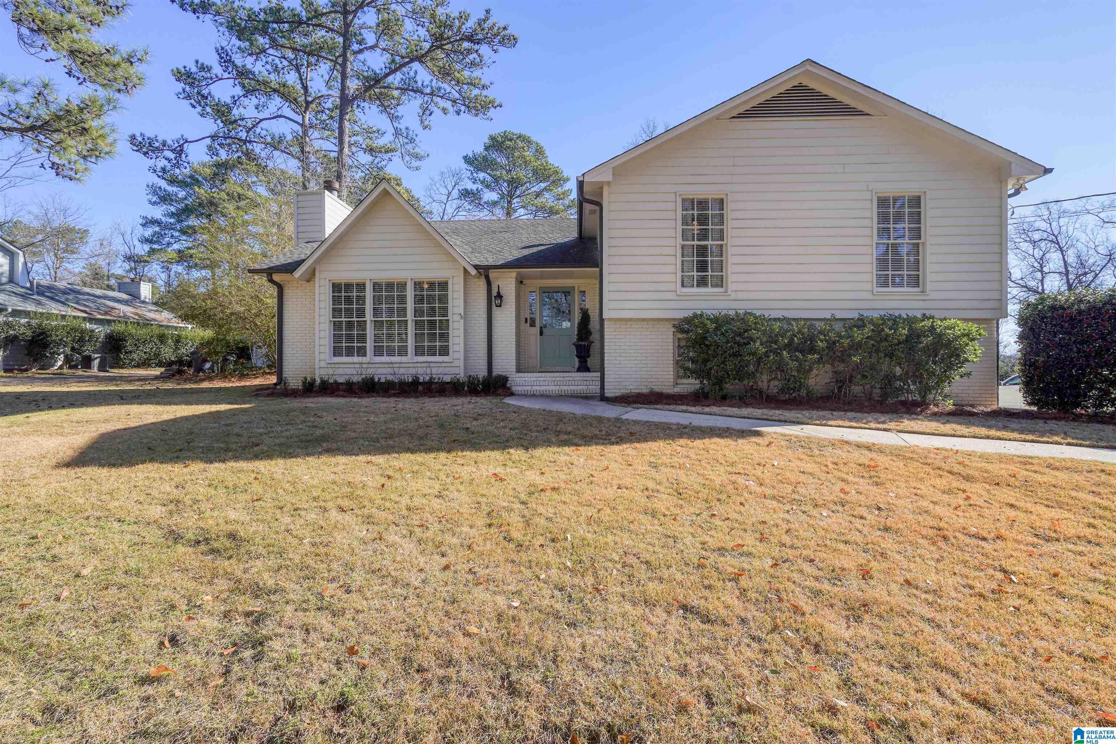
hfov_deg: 96.7
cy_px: 372
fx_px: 496
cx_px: 558
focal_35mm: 16
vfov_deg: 73.7
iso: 125
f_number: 7.1
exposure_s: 1/400
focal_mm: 16
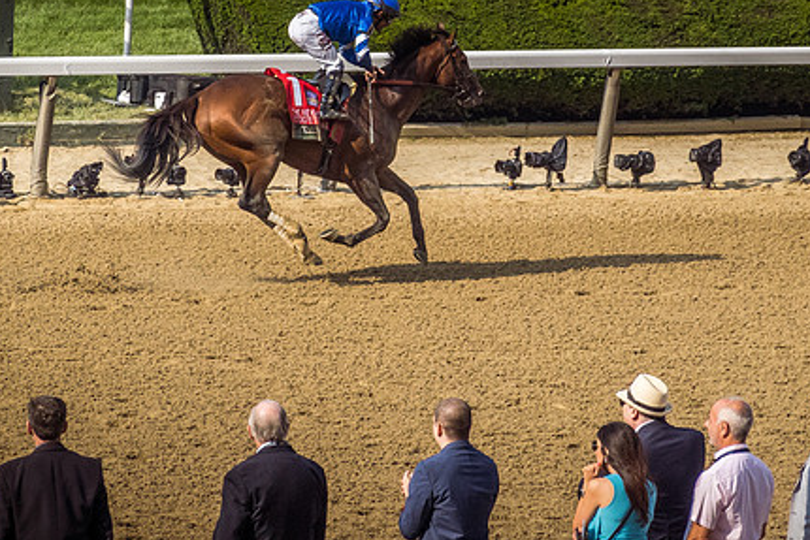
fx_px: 8980
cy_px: 154
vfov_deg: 3.4
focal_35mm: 399
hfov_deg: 5.2
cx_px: 333
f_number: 4.5
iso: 250
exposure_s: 1/2000
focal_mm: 72
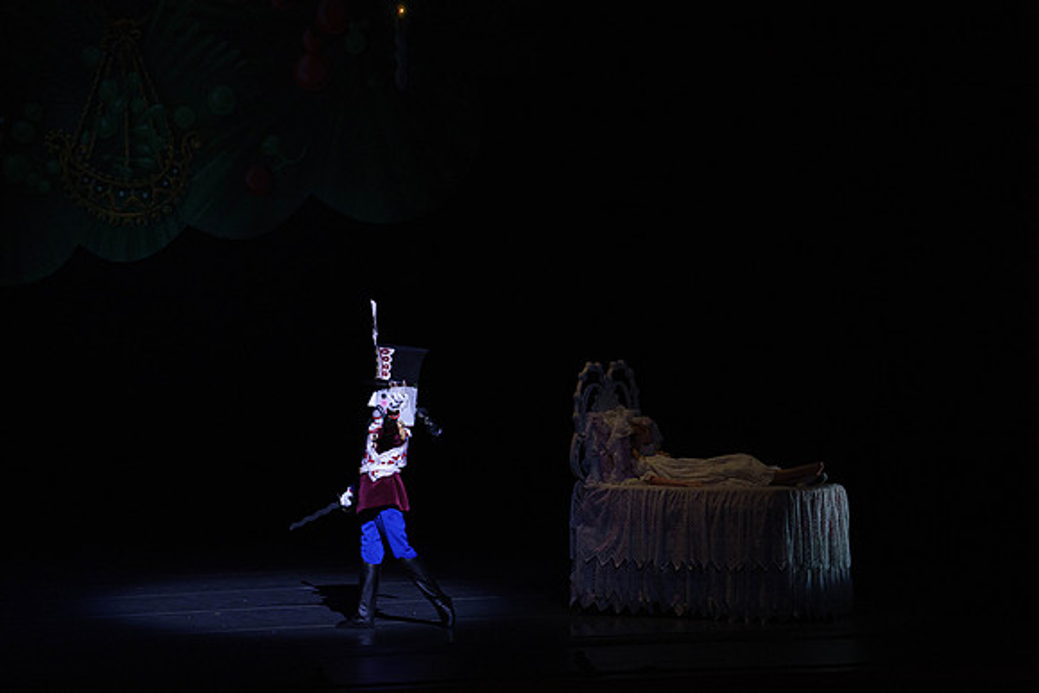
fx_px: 5773
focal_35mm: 200
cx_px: 520
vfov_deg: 6.9
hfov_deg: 10.3
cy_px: 346
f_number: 6.3
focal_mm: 200
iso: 5000
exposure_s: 1/320
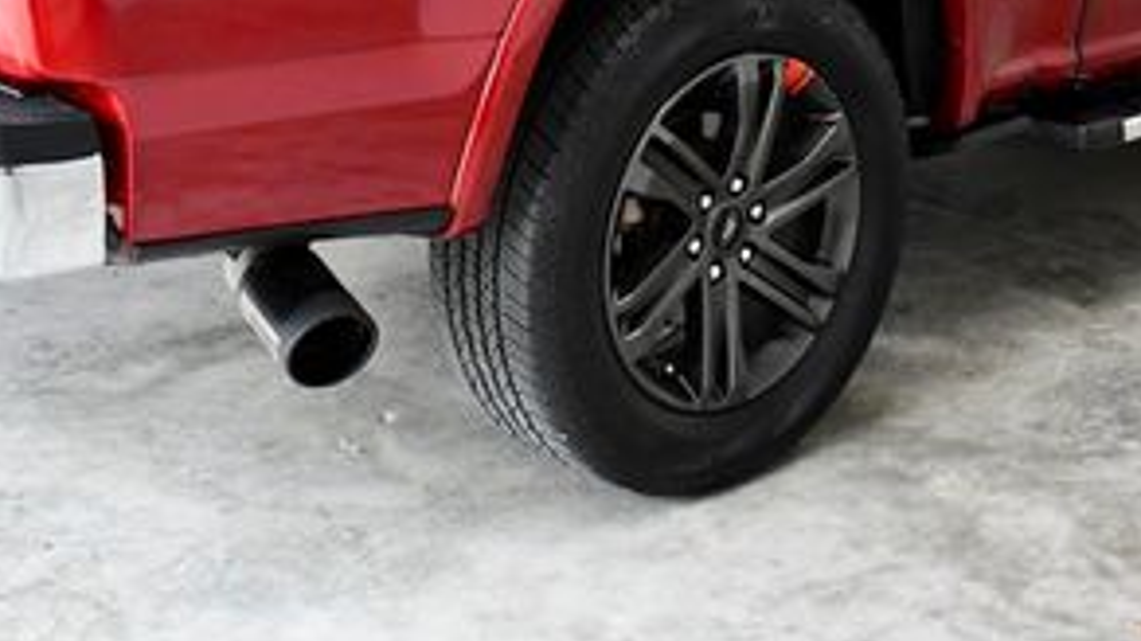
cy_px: -170
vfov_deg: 16.6
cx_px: 680
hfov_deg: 30.5
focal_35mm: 69
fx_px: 2087
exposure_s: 1/1000
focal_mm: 20
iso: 2500
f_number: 5.6
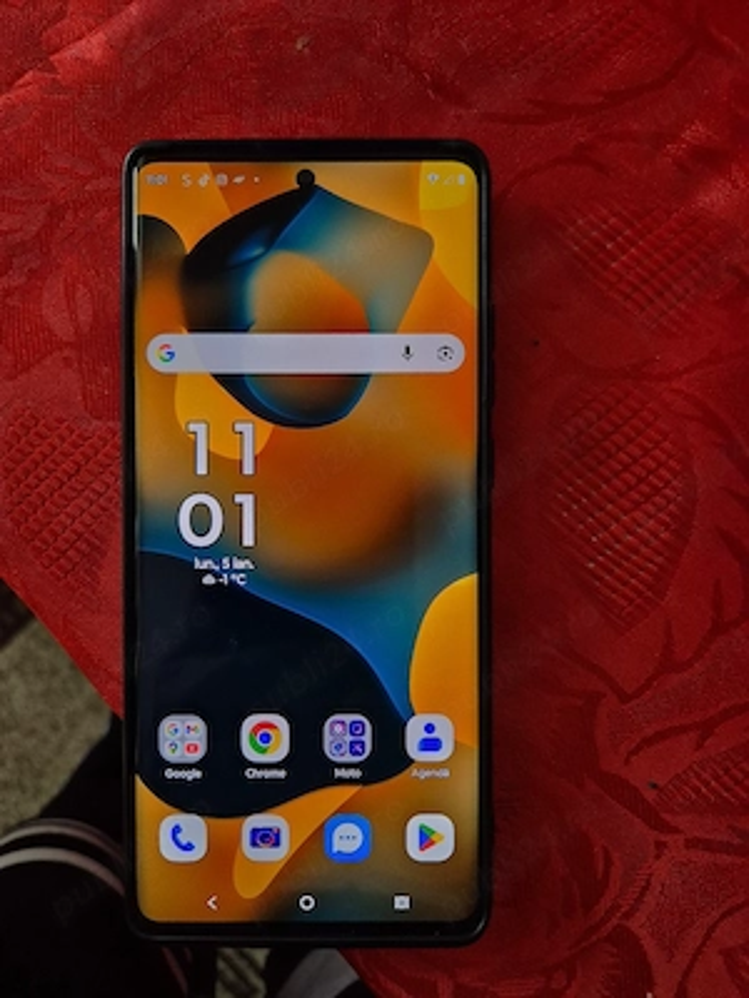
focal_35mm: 23
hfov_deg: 58.9
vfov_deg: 73.9
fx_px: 664
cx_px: 374
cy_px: 499
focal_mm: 5.4
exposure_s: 1/100
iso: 250
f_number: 1.8
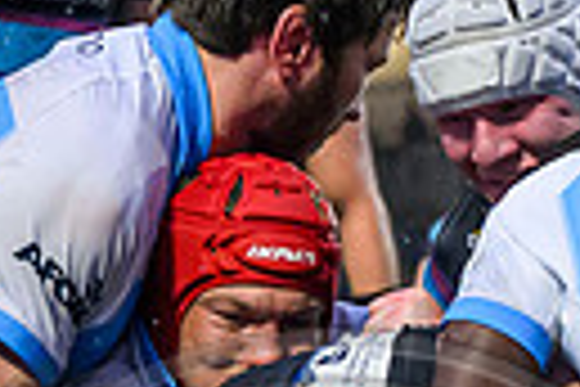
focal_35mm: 462
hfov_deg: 4.5
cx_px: 437
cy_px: 914
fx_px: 7443
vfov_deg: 2.9
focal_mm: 70
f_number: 3.5
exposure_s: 1/1600
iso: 4000
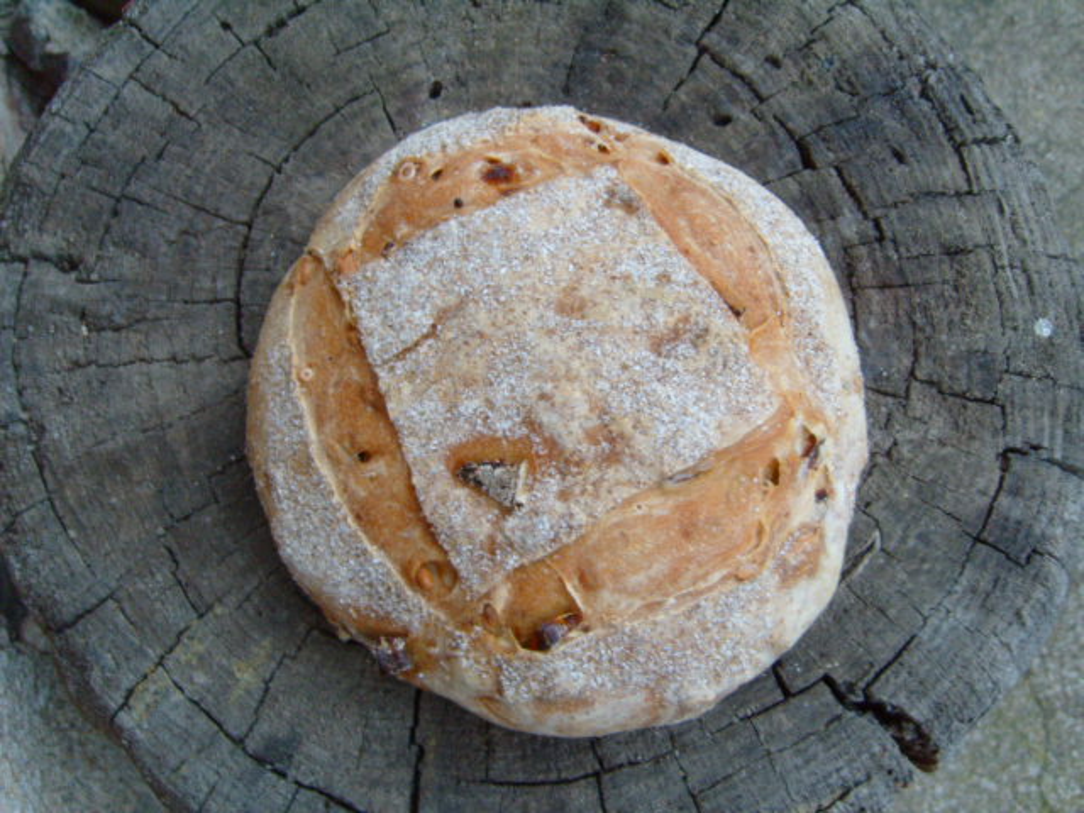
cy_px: 406
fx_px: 1096
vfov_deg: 40.7
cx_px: 542
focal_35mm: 35
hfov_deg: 52.6
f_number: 2.8
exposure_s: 1/6
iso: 200
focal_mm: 7.4
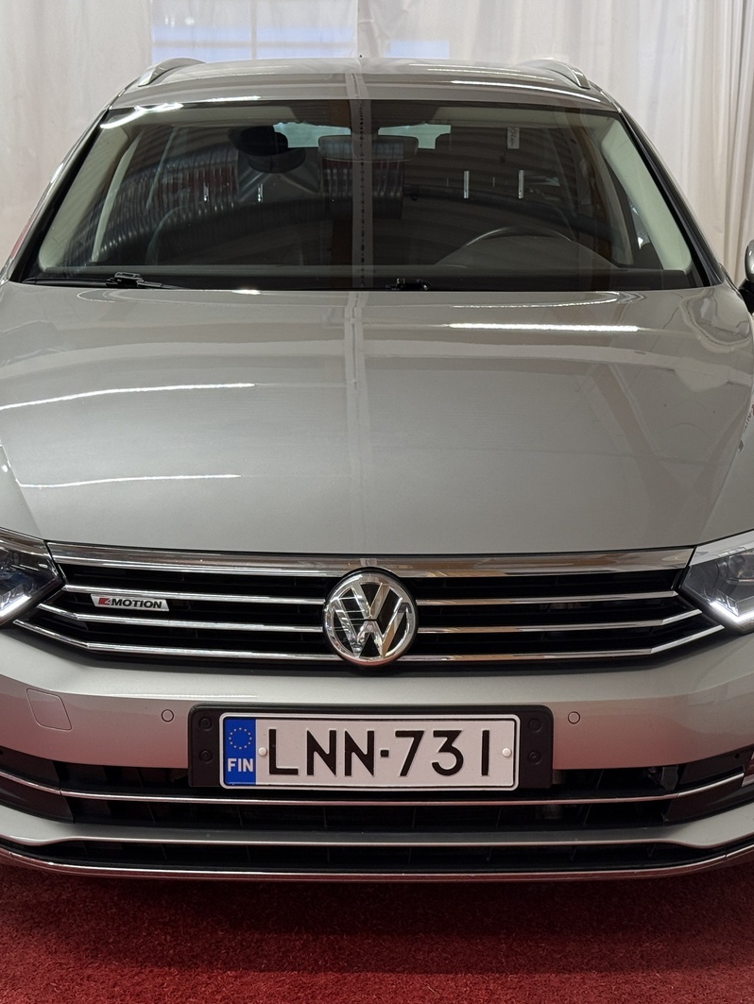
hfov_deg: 22.6
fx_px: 1887
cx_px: 368
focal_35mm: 65
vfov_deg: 29.8
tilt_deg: -10.9
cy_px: 502
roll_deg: +0.1
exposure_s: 1/82
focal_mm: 6.76
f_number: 1.78
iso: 80
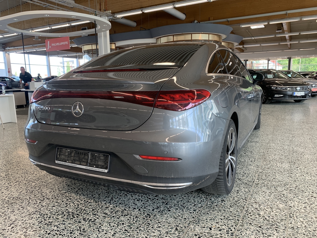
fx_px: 238
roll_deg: +1.7
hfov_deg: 67.3
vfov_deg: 53.1
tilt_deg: -9.7
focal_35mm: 26
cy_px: 119
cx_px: 158
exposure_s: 1/121
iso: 64
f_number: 1.8
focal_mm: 4.25
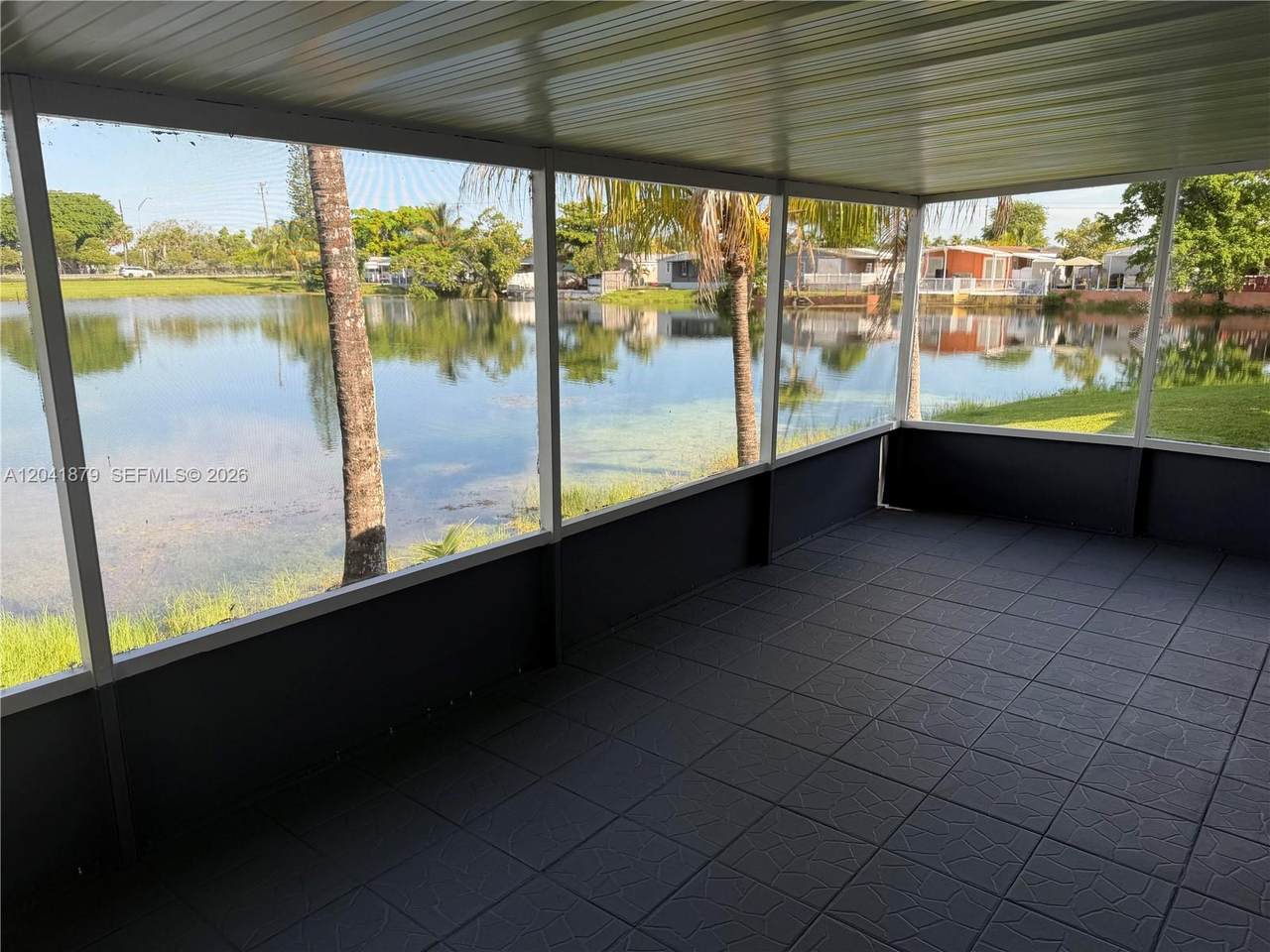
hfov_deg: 71.6
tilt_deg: -11.9
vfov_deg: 56.8
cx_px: 635
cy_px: 476
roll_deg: -1.8
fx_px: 881
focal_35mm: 24
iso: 80
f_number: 1.78
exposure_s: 1/868
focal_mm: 6.76
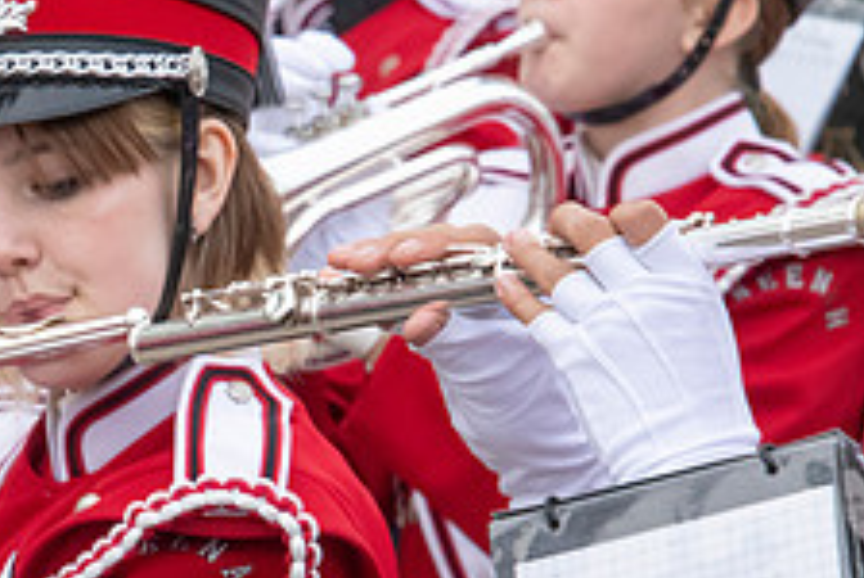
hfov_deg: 3.8
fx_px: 13049
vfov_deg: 2.5
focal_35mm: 543
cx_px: -50
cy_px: 534
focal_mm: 210
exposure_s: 1/320
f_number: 11
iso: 3200
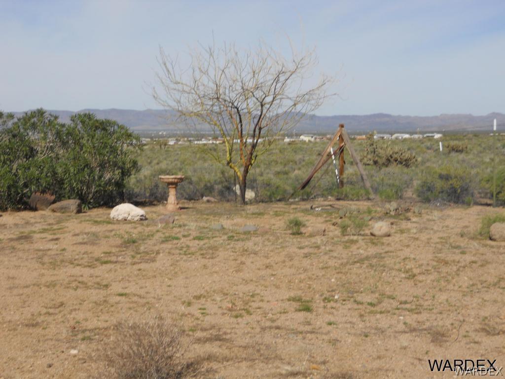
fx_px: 788
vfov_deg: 27.0
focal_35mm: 54
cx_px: 252
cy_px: 190
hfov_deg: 35.5
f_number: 7.4
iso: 80
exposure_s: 1/250
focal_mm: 9.6
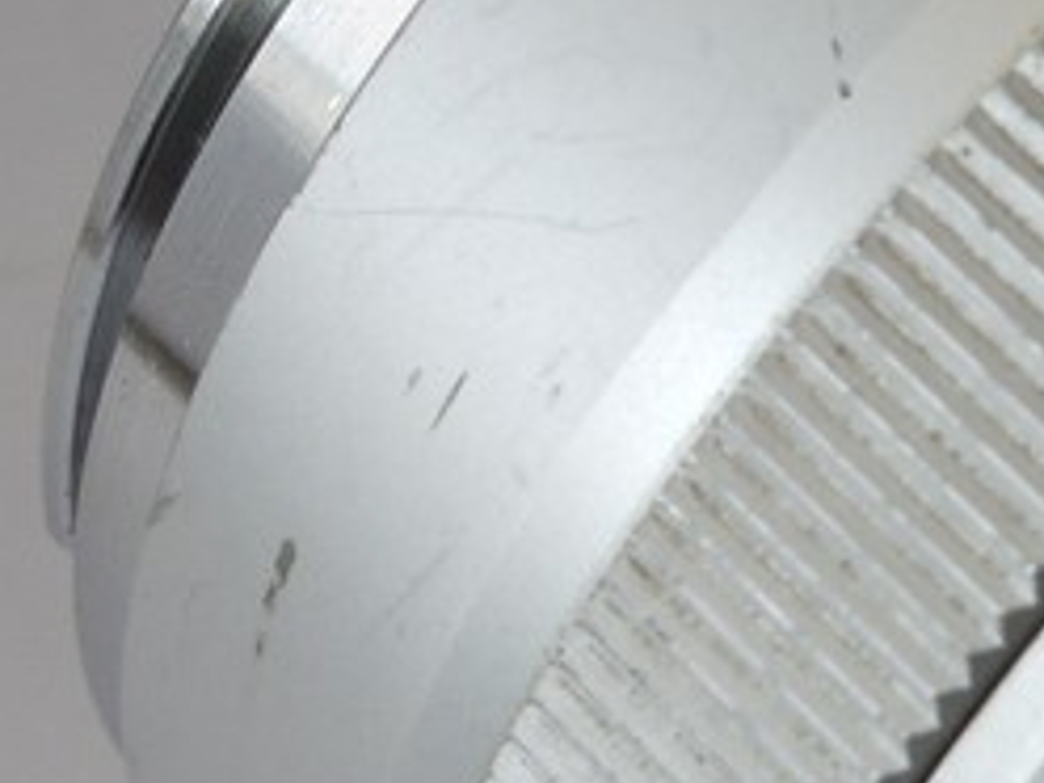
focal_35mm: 184
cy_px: 640
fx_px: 5549
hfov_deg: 10.5
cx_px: 1301
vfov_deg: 8.1
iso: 320
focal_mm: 19
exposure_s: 1/30
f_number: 9
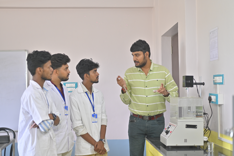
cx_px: 117
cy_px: 78
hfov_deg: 39.6
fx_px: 325
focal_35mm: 50
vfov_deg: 27.0
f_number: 1.8
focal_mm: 50
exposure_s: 1/200
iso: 640
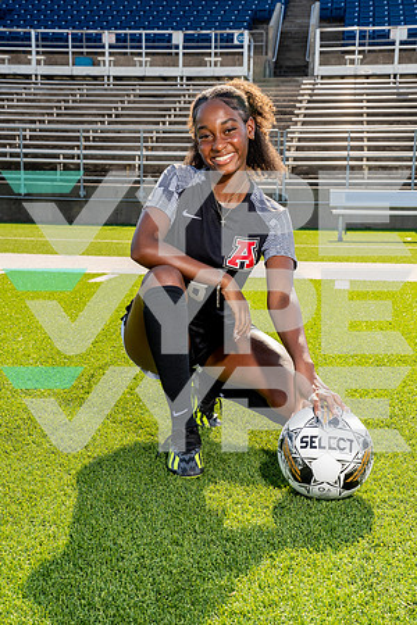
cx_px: 208
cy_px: 312
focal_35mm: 53
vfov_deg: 37.5
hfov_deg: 25.5
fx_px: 921
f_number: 10
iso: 320
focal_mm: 53
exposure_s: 1/250
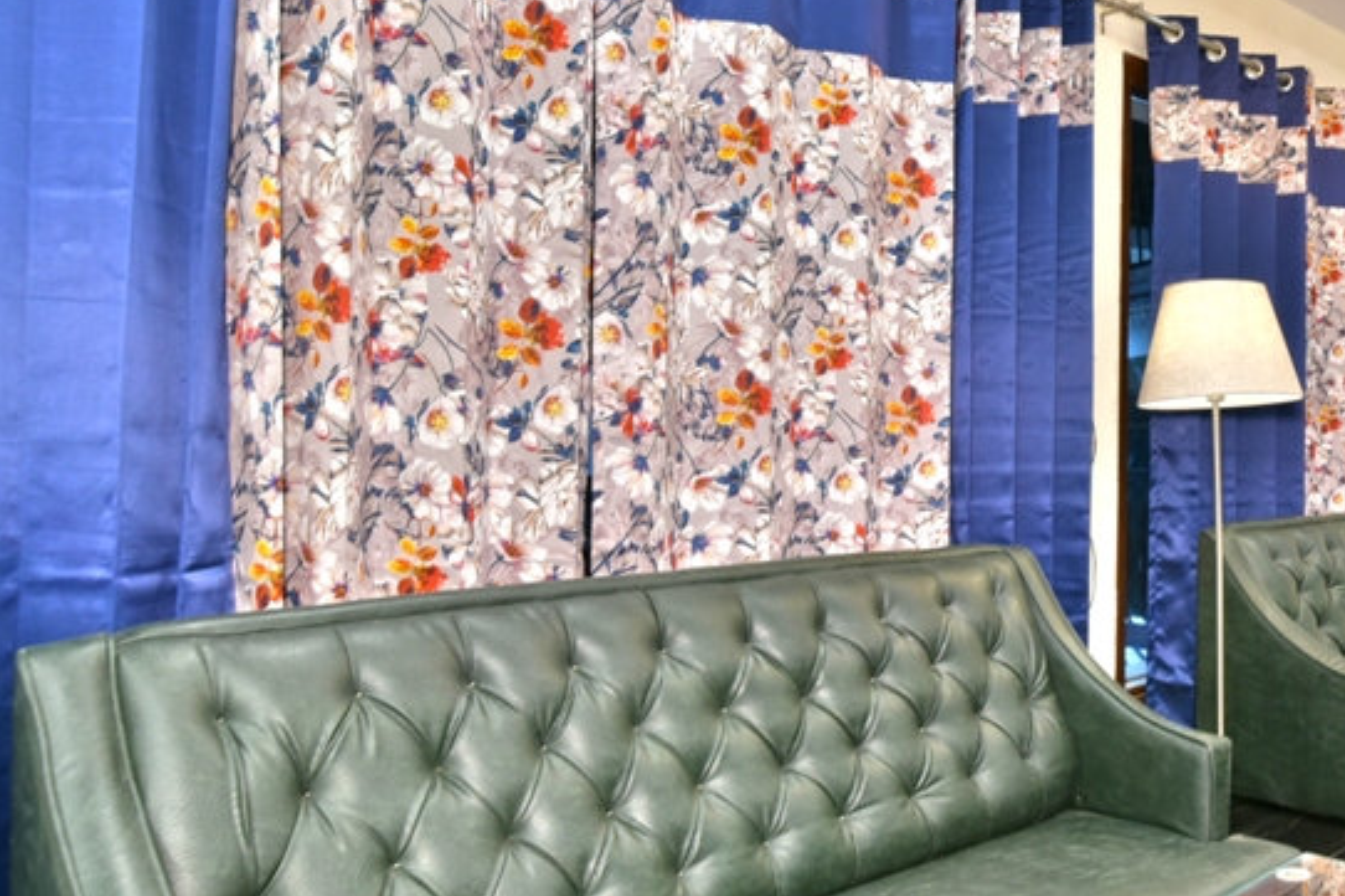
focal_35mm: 32
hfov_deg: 52.4
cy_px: 426
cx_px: 1182
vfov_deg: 41.1
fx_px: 1195
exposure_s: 1/13
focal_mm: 16
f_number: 8
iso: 640
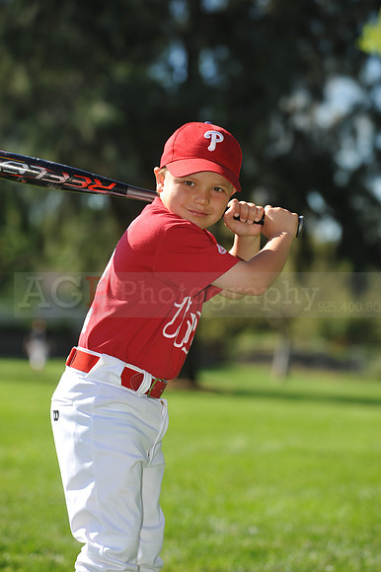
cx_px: 190
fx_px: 2463
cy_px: 286
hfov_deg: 8.8
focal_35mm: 155
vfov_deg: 13.3
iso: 200
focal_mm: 155
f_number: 5.6
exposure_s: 1/500
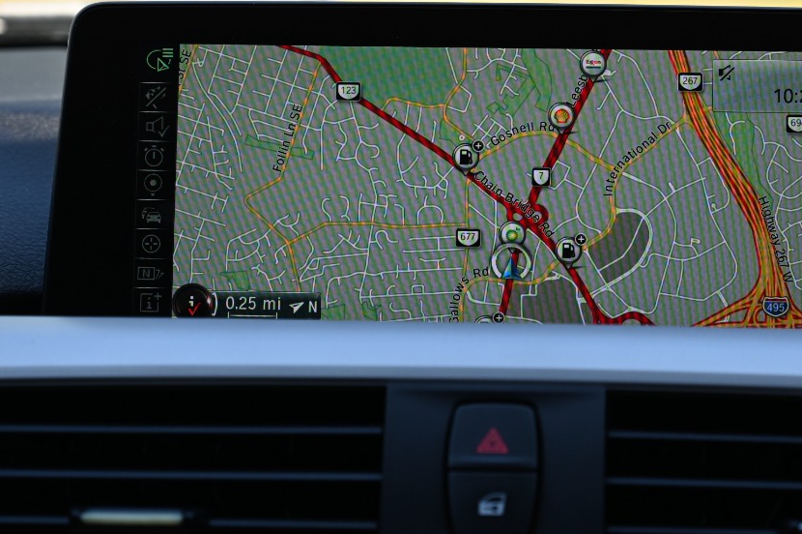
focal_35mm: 137
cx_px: 520
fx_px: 3050
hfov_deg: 15.0
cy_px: 212
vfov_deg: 10.0
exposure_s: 1/250
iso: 200
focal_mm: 70
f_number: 4.5
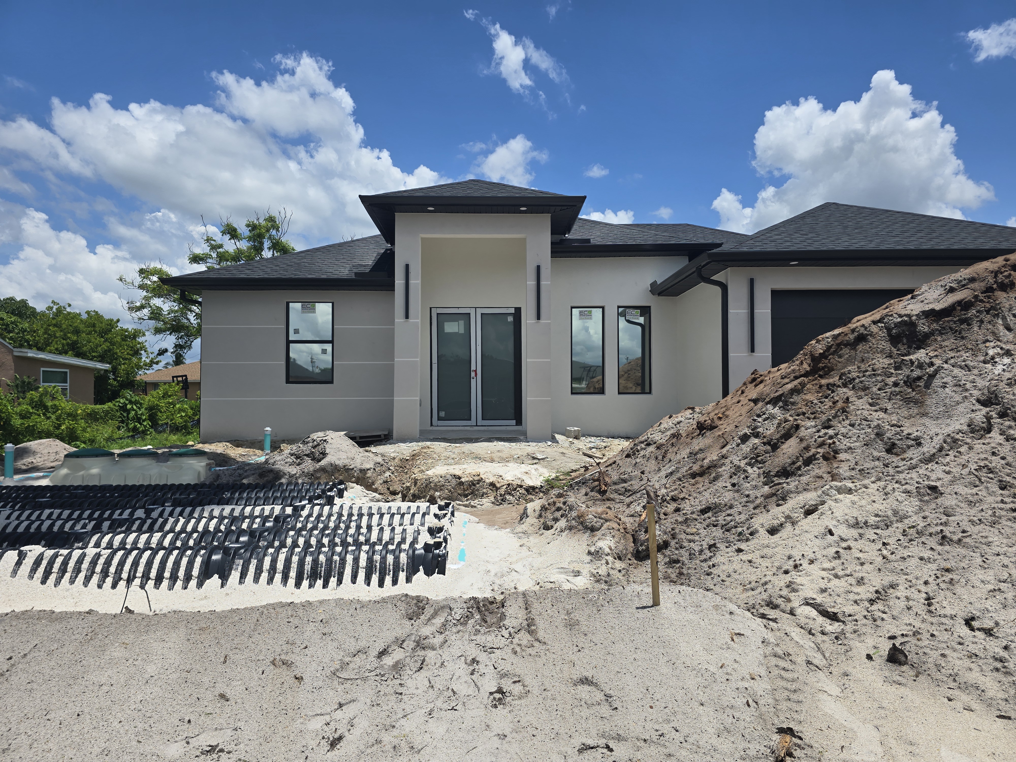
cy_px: 381
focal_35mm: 23
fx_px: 675
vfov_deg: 58.9
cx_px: 508
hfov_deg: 73.9
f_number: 1.7
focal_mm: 6.3
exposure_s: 1/1387
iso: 12
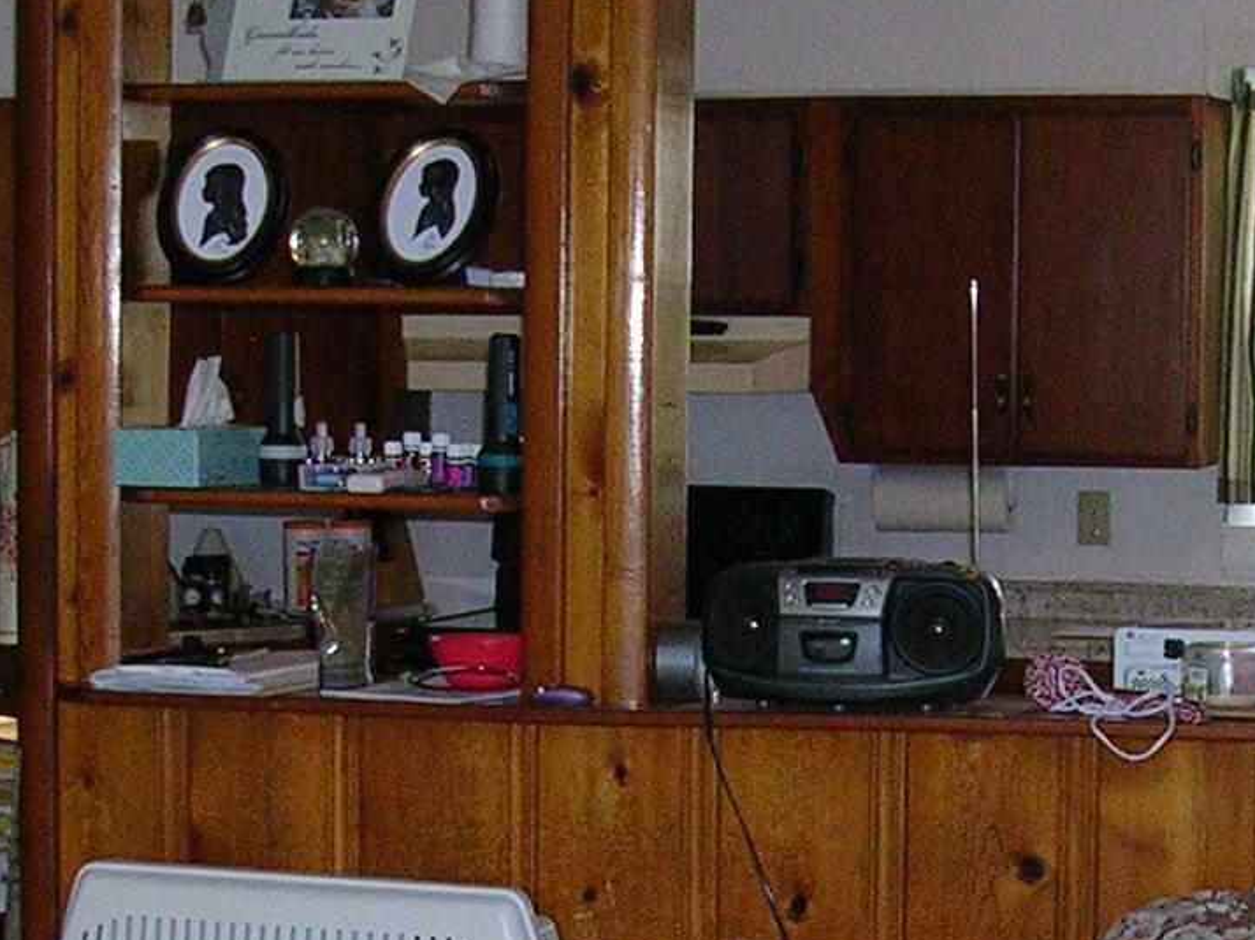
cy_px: 740
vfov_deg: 13.5
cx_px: 826
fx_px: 3950
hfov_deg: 18.0
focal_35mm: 109
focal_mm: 5.8
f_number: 2.8
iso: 133
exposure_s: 1/60.1
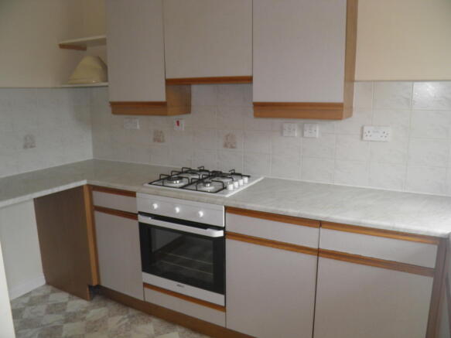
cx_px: 226
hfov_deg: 63.5
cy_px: 169
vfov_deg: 49.7
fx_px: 365
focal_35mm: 28
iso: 100
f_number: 2.8
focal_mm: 4.9
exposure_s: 1/30
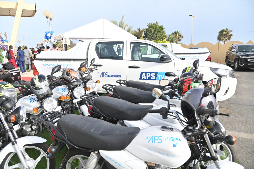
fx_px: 169
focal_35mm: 24
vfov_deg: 53.1
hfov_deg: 73.8
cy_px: 84
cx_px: 127
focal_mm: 24
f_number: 5.6
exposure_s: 1/200
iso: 100
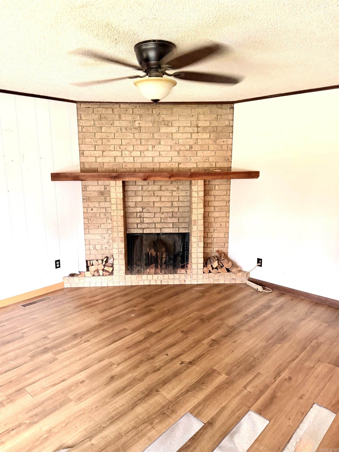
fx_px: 313
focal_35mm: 24
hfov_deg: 56.8
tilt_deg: -11.6
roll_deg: +0.4
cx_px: 170
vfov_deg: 71.6
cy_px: 226
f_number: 1.78
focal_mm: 6.76
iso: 640
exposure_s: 1/60
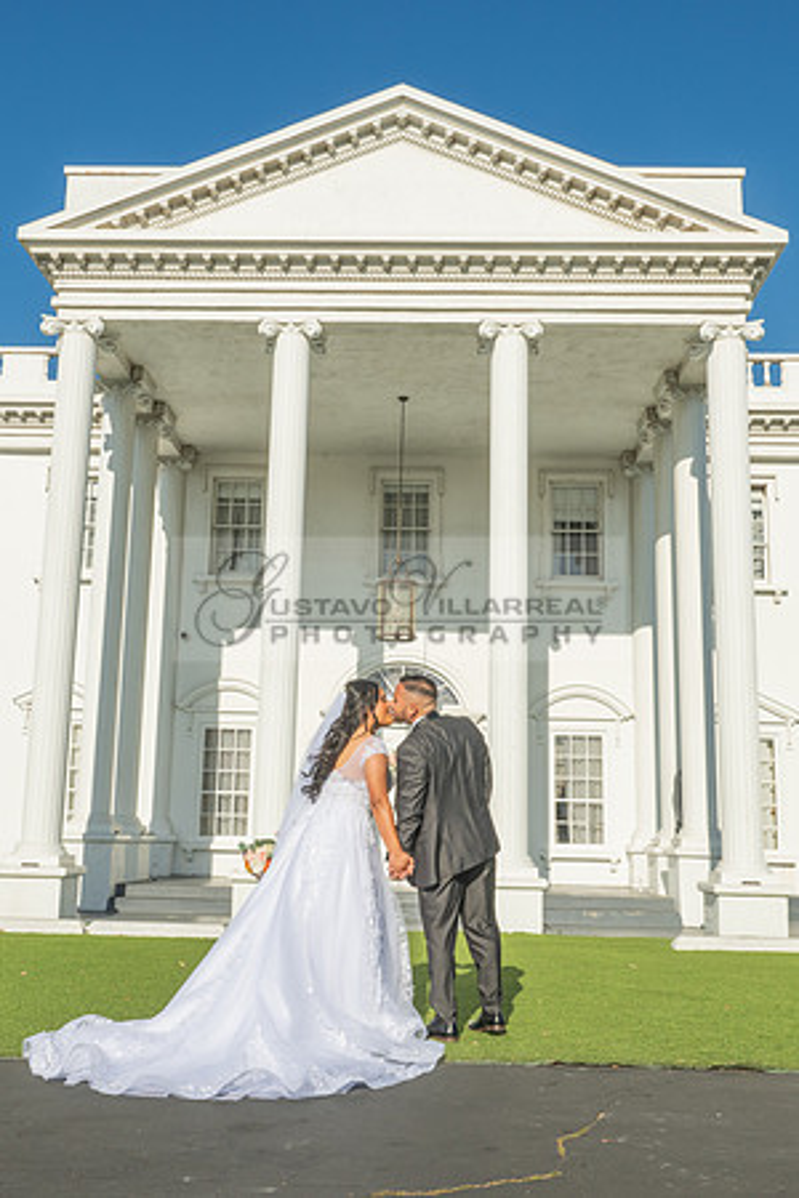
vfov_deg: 53.1
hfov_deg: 36.9
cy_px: 599
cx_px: 370
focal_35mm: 36
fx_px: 1198
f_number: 16
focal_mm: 24
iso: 200
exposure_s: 1/200
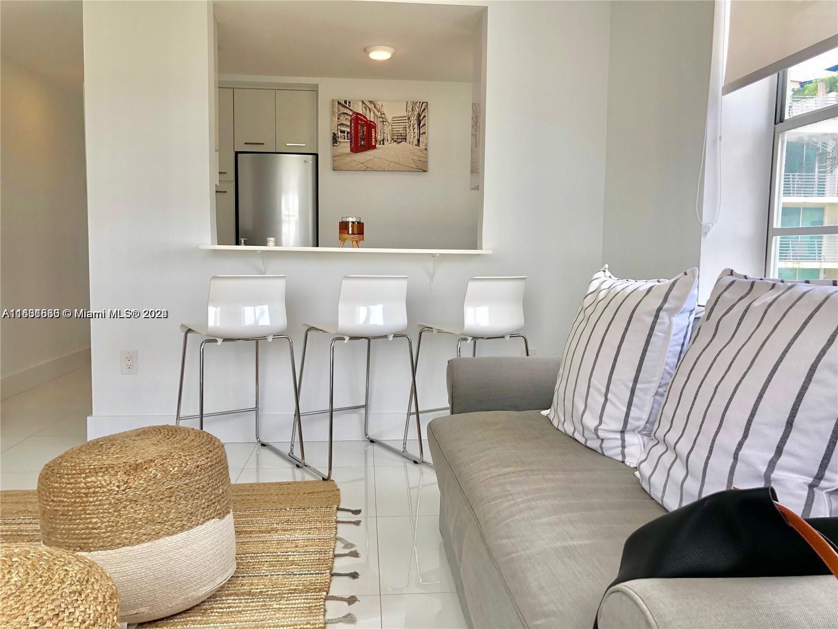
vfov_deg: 49.7
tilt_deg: -5.1
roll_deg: +0.0
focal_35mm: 28
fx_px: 678
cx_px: 419
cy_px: 314
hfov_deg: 63.4
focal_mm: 4
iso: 20
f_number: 1.8
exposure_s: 1/170
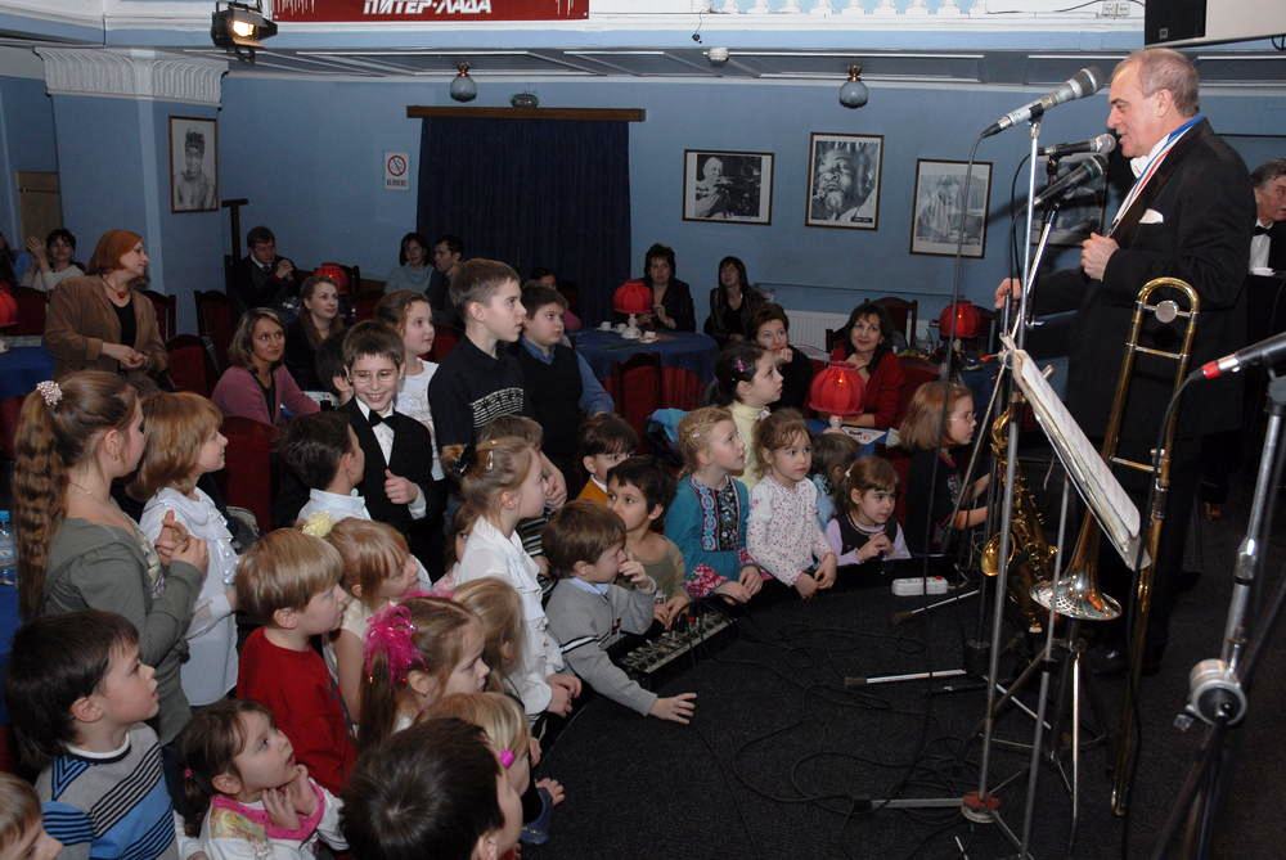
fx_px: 1180
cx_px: 643
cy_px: 430
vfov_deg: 40.1
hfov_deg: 57.2
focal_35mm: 33
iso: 400
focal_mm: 22
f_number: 5.6
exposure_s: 1/60
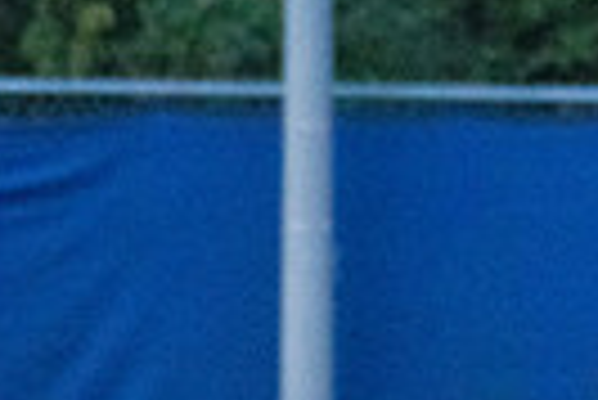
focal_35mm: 1218
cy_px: 267
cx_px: 1295
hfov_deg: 1.7
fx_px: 20254
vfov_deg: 1.1
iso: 6400
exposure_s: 1/2000
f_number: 5.6
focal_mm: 280
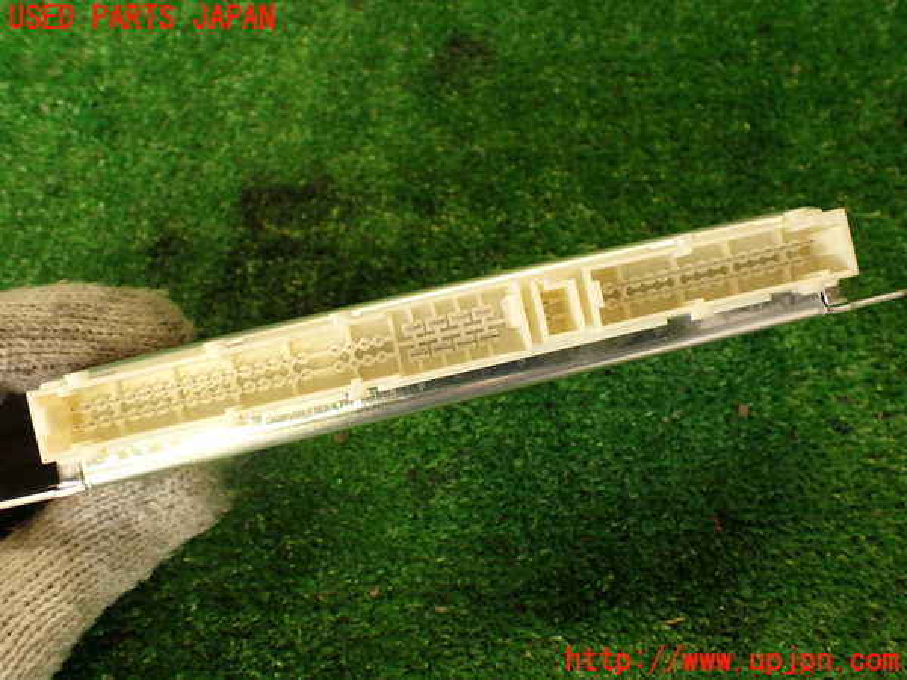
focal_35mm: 32
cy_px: 340
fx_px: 838
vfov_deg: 44.2
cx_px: 454
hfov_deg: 56.8
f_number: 2.4
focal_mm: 5.79
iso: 200
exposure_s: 1/40
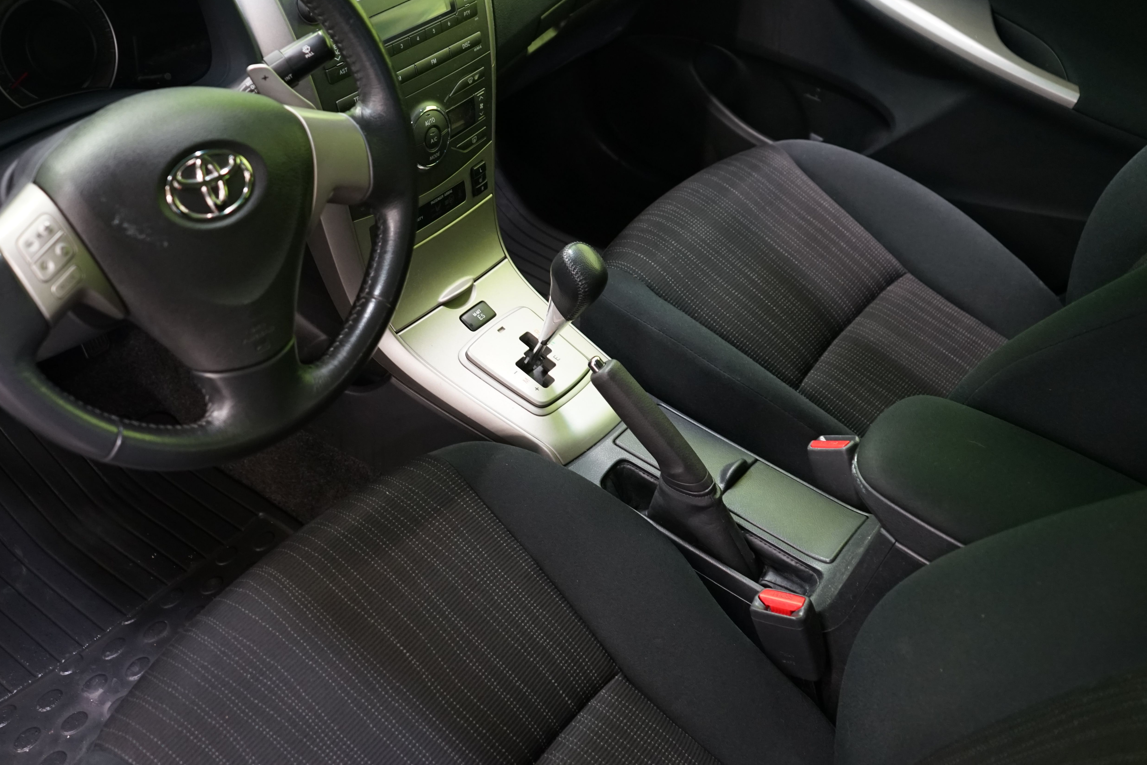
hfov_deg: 54.2
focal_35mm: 35
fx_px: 1115
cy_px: 334
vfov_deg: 37.8
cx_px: 475
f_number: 4
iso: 1600
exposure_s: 1/20
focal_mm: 29
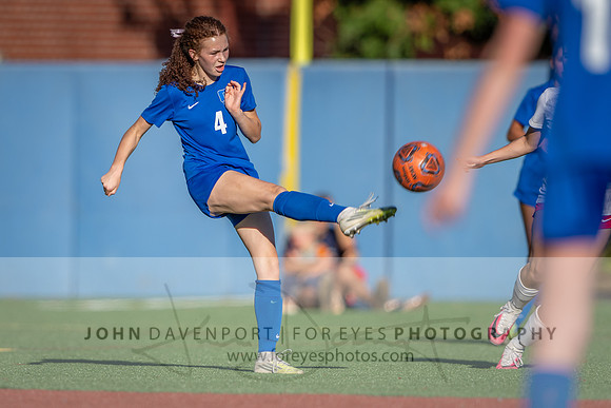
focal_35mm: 756
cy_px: 215
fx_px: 12832
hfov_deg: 2.7
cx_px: 142
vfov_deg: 1.8
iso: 64
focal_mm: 400
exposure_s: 1/1000
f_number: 3.2
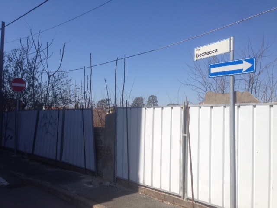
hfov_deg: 55.4
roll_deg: -2.3
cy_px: 104
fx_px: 264
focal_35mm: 33
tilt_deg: +3.4
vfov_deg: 42.9
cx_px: 138
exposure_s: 1/1695
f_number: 2.4
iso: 50
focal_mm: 4.12
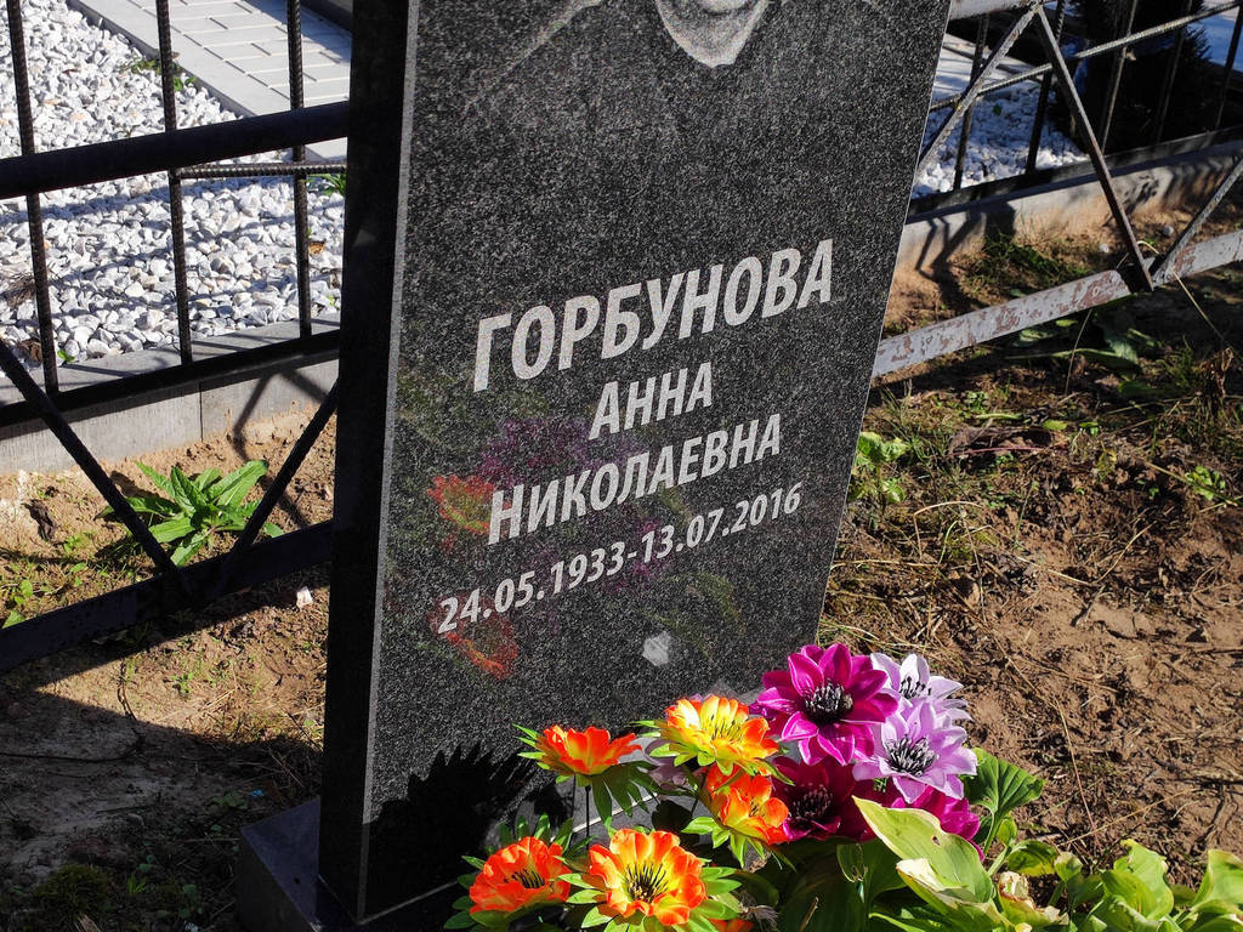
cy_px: 466
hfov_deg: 69.4
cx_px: 622
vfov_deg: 54.9
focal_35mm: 25
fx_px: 898
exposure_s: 1/764
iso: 50
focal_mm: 4.7
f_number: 1.79
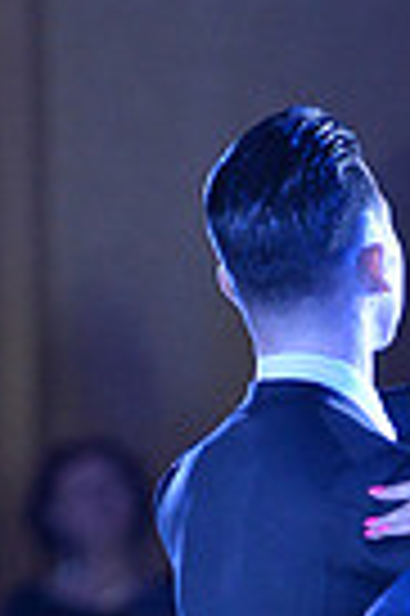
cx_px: 719
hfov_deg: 1.6
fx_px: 14522
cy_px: 994
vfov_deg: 2.4
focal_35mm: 848
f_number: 4
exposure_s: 1/250
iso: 4000
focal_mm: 200
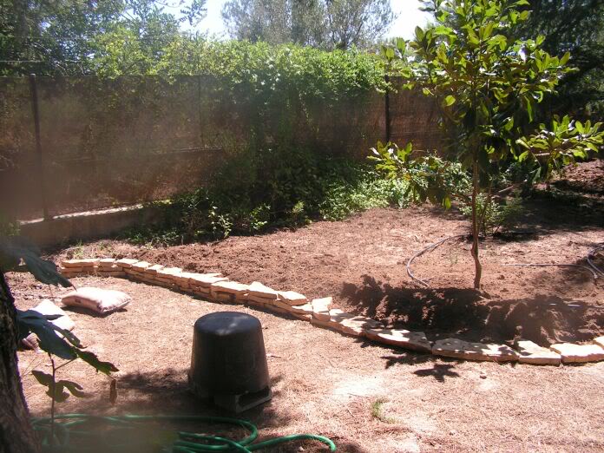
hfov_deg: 51.4
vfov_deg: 39.7
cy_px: 226
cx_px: 302
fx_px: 628
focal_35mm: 36
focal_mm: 6
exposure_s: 1/400
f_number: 3.2
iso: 64
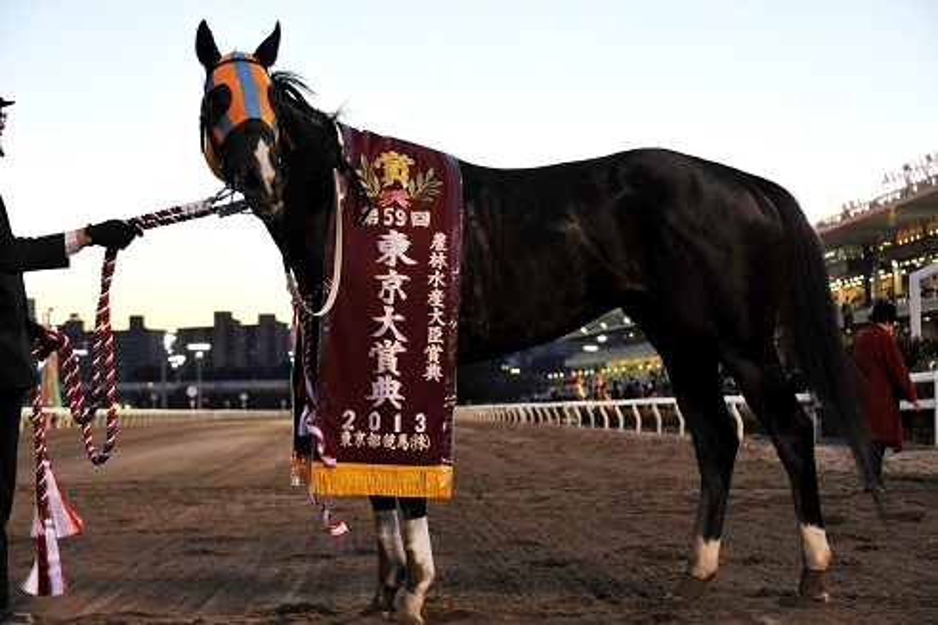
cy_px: 312
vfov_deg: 19.4
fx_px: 1823
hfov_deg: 28.9
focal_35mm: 70
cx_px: 469
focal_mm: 70
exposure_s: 1/250
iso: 2000
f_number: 5
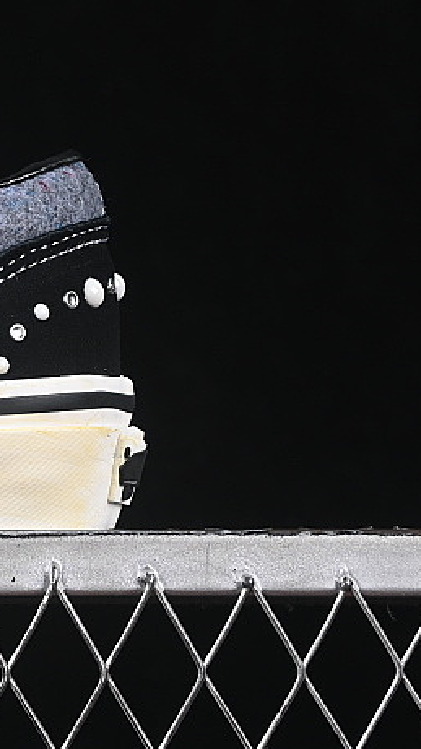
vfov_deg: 11.7
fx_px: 3655
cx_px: -421
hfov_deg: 6.4
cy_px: 169
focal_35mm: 184
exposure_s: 1/60
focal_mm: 50
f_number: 6.3
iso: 160
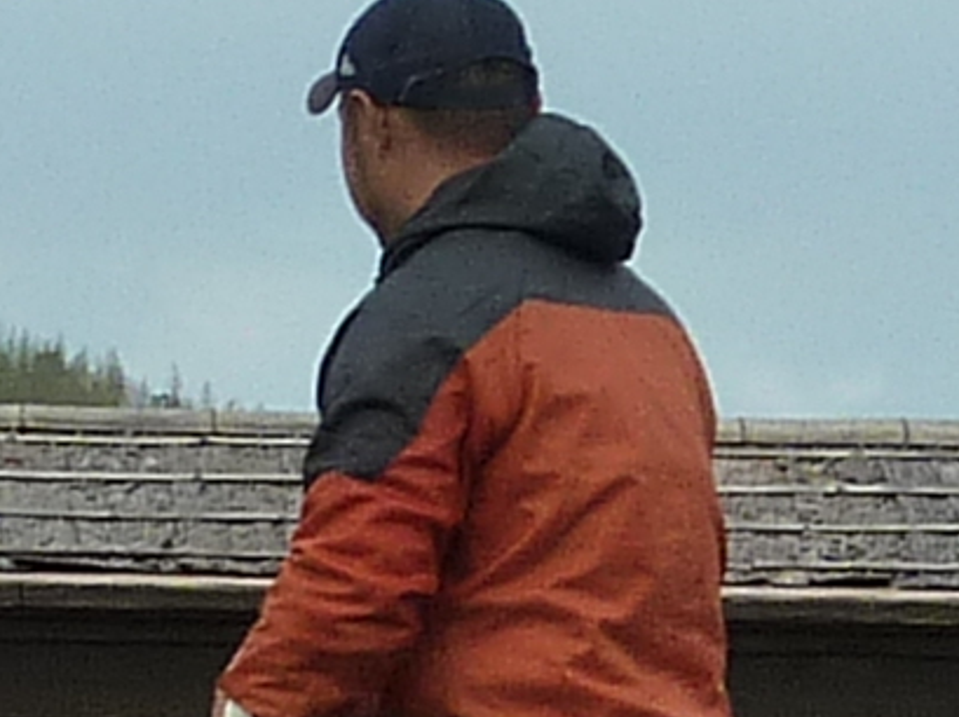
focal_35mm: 381
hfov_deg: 5.2
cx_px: 1043
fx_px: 10546
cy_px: 658
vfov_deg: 3.9
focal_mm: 6.9
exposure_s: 1/400
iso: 125
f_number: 4
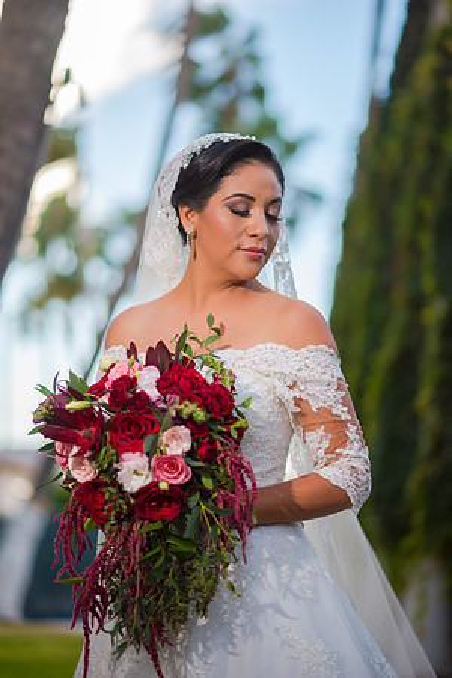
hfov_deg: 16.1
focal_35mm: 85
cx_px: 226
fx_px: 1601
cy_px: 339
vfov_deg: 23.9
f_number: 1.8
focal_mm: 85
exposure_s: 1/4000
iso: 320
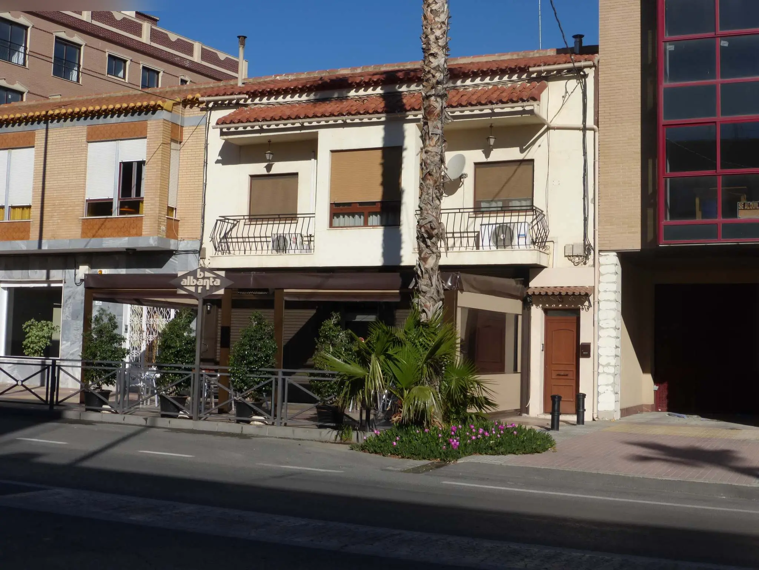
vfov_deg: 30.9
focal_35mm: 47
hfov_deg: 40.4
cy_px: 285
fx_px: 1031
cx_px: 380
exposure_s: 1/1600
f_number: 4.2
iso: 100
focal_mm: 8.5
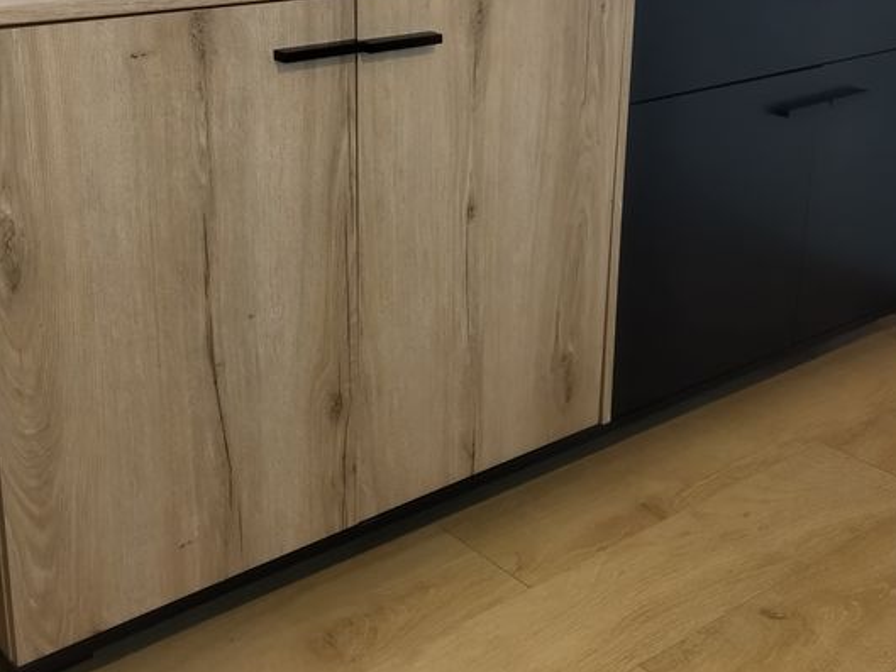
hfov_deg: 37.5
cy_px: 212
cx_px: 412
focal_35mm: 51
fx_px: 1320
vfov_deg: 28.3
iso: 519
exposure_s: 1/25
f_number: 1.79
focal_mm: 4.71
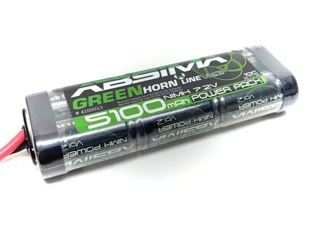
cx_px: 158
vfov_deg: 53.1
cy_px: 118
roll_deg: -3.8
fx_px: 237
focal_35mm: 26
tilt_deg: -40.2
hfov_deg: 67.3
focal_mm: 5.96
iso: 40
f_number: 1.6
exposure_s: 1/100
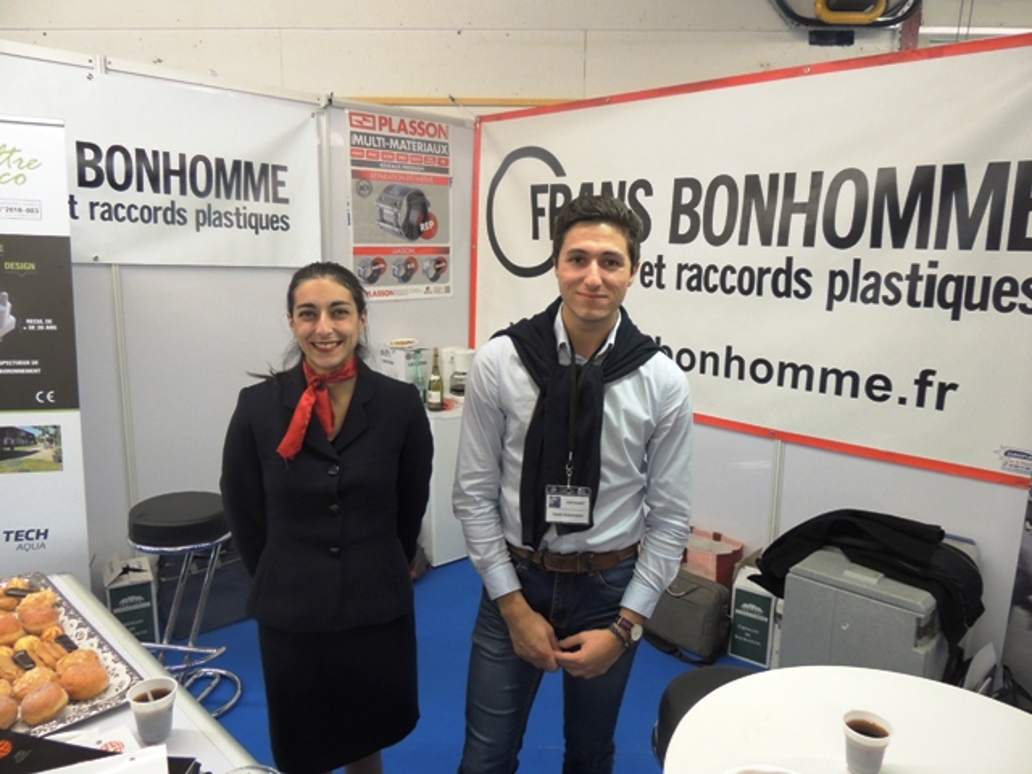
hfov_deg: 71.6
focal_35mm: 24
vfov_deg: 56.8
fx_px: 716
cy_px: 387
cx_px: 516
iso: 400
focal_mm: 4.3
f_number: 3
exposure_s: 1/25
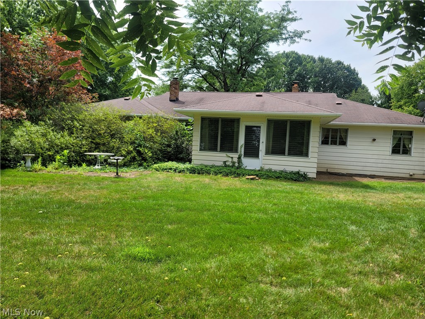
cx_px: 212
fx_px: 307
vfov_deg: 54.9
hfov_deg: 69.4
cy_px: 160
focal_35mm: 25
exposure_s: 1/440
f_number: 1.8
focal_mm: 7
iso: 20
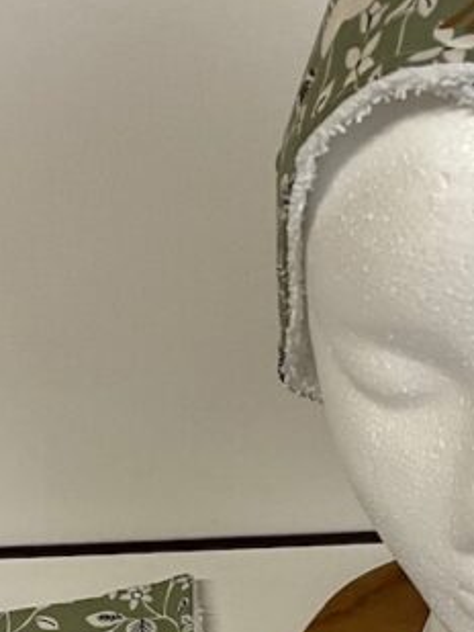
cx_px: 390
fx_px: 1752
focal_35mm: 96
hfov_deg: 15.3
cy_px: 728
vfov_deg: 19.4
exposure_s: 1/100
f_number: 1.8
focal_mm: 3
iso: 32
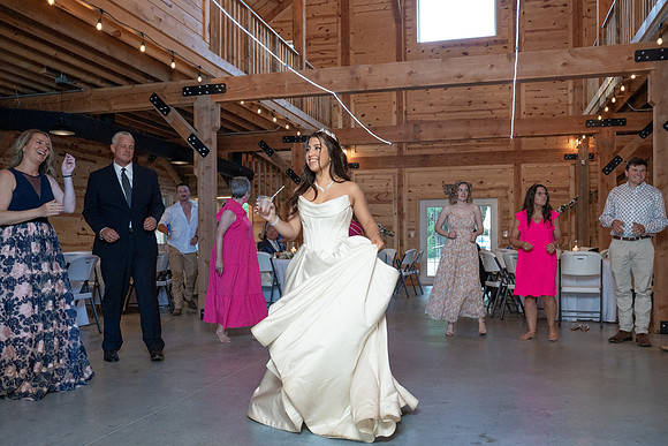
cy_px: 245
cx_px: 342
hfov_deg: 58.5
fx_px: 596
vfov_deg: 40.9
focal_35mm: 32
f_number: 5.6
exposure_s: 1/200
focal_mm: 29
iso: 2000
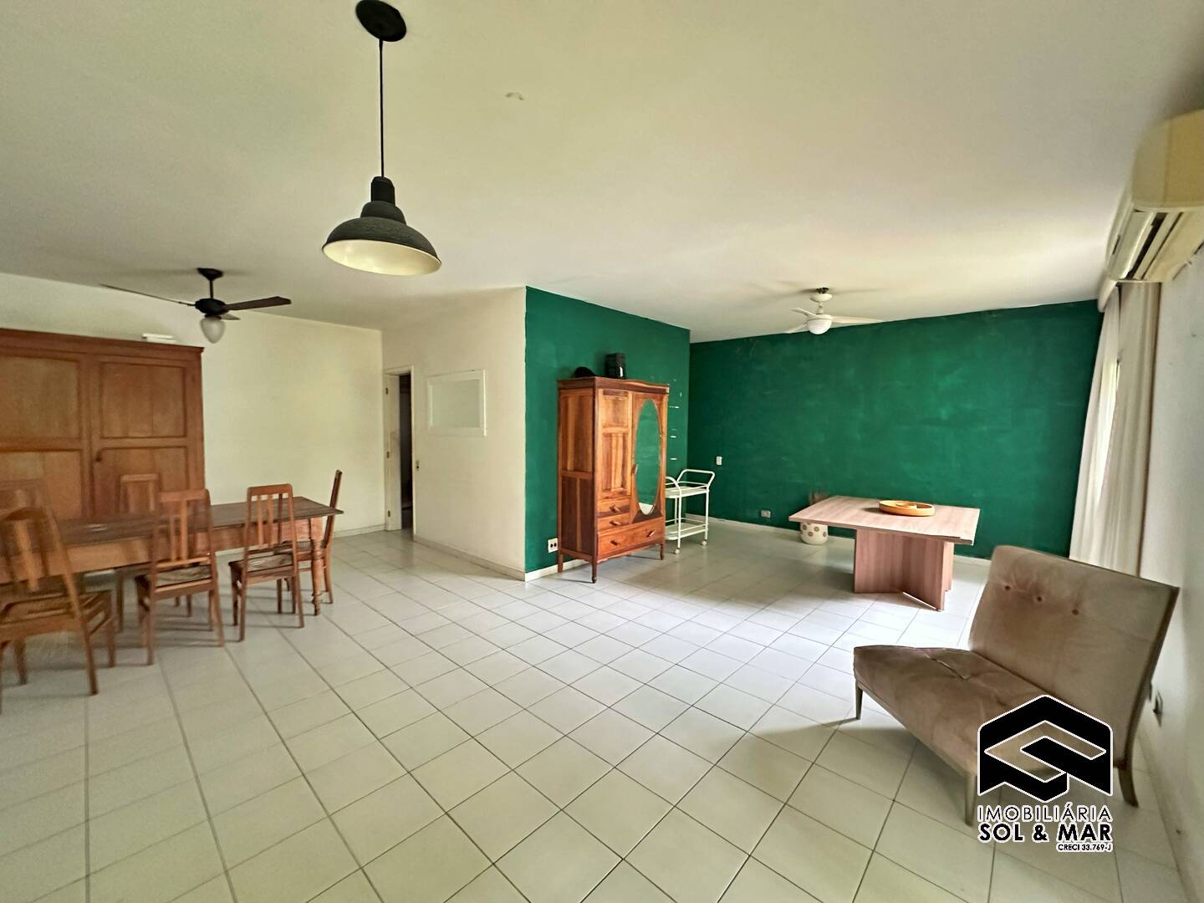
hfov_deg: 102.1
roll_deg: -1.0
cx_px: 602
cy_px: 452
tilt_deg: -3.1
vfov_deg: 85.7
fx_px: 487
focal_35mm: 14
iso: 1250
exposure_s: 1/53
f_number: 2.2
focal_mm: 2.22
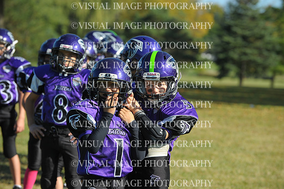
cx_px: 142
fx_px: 1577
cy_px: 94
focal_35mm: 200
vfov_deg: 6.9
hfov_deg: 10.3
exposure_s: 1/1000
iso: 400
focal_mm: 200
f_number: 6.3
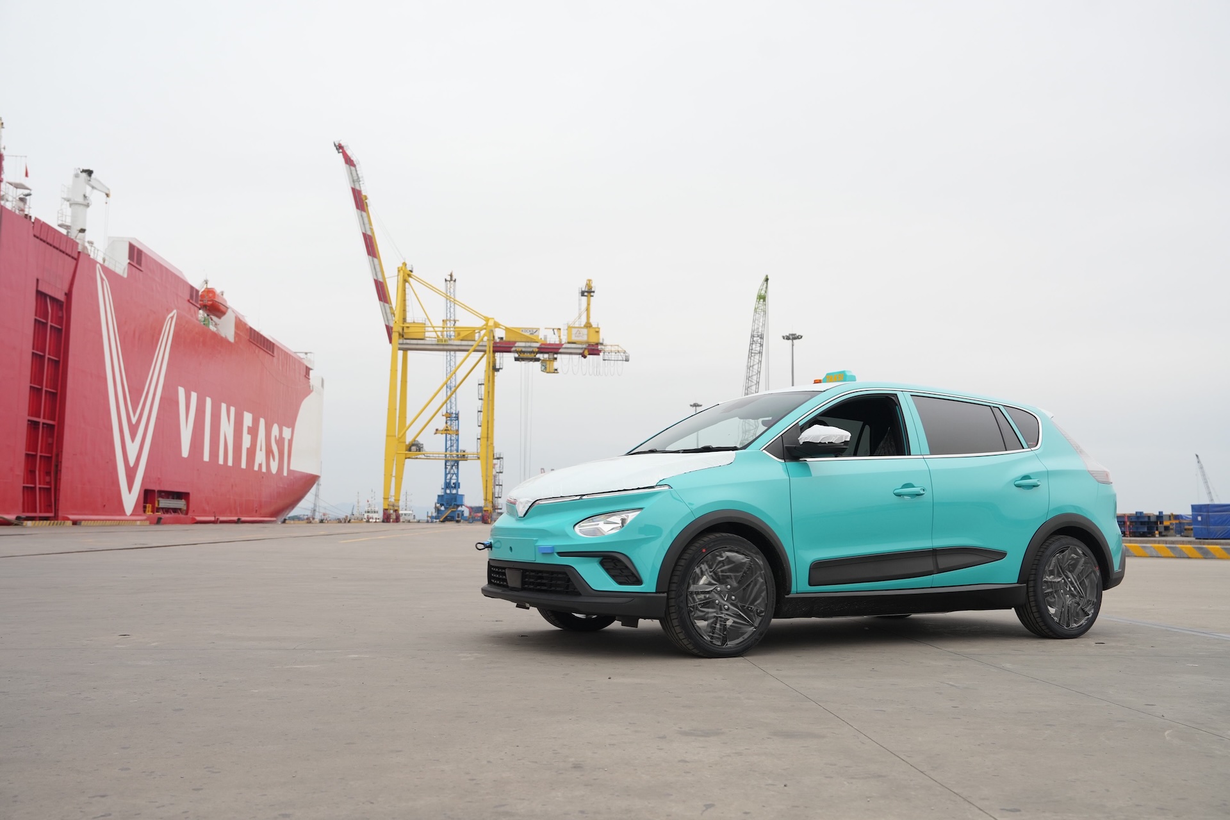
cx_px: 615
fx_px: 1162
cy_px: 410
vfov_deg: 38.9
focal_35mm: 34
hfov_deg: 55.8
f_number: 4.5
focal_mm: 34
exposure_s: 1/800
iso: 400
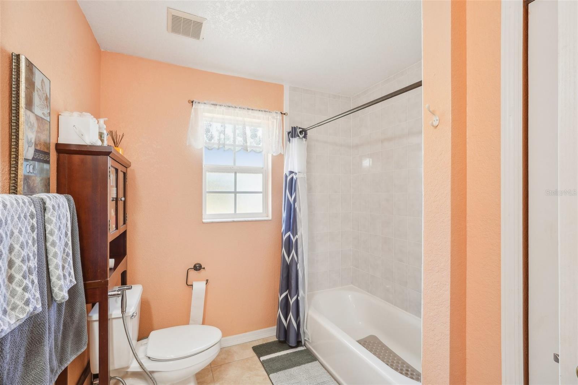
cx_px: 289
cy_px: 192
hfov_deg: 96.7
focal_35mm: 16
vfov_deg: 73.7
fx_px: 257
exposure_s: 1/15
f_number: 8
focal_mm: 16
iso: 400
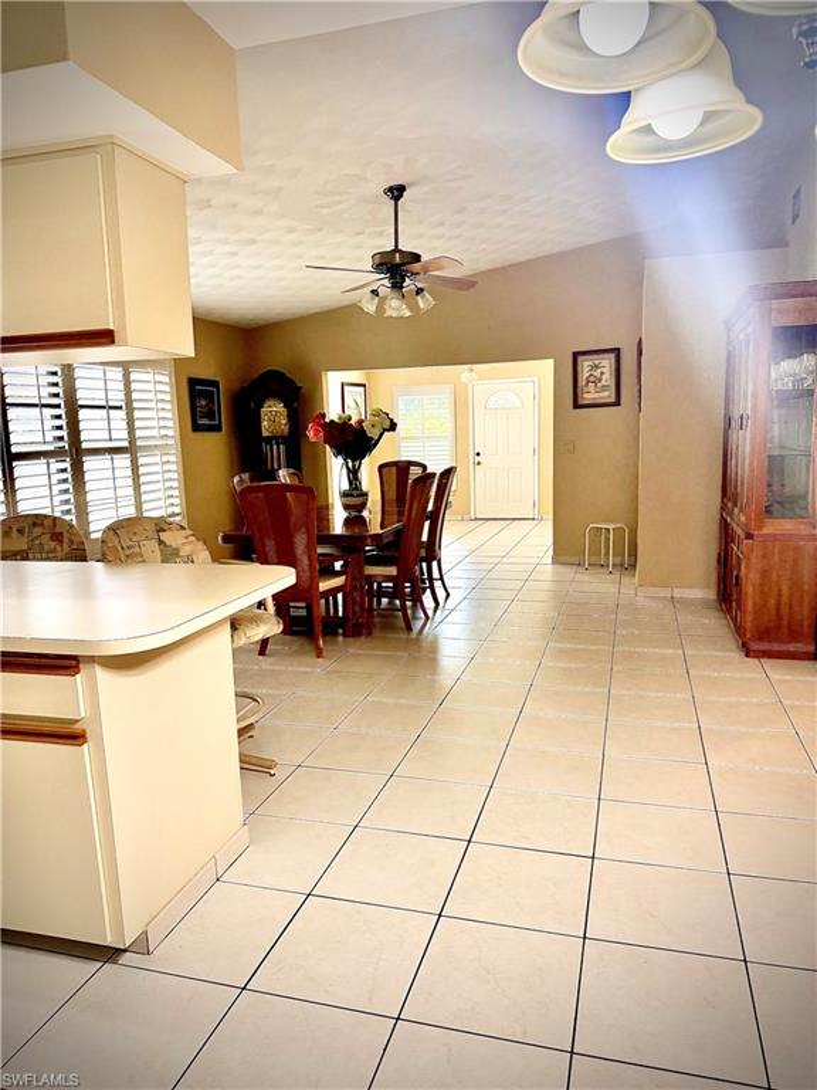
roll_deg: -0.3
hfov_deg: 56.8
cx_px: 408
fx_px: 755
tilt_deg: -11.1
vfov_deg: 71.6
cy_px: 545
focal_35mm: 24
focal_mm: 6.76
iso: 250
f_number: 1.78
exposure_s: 1/120
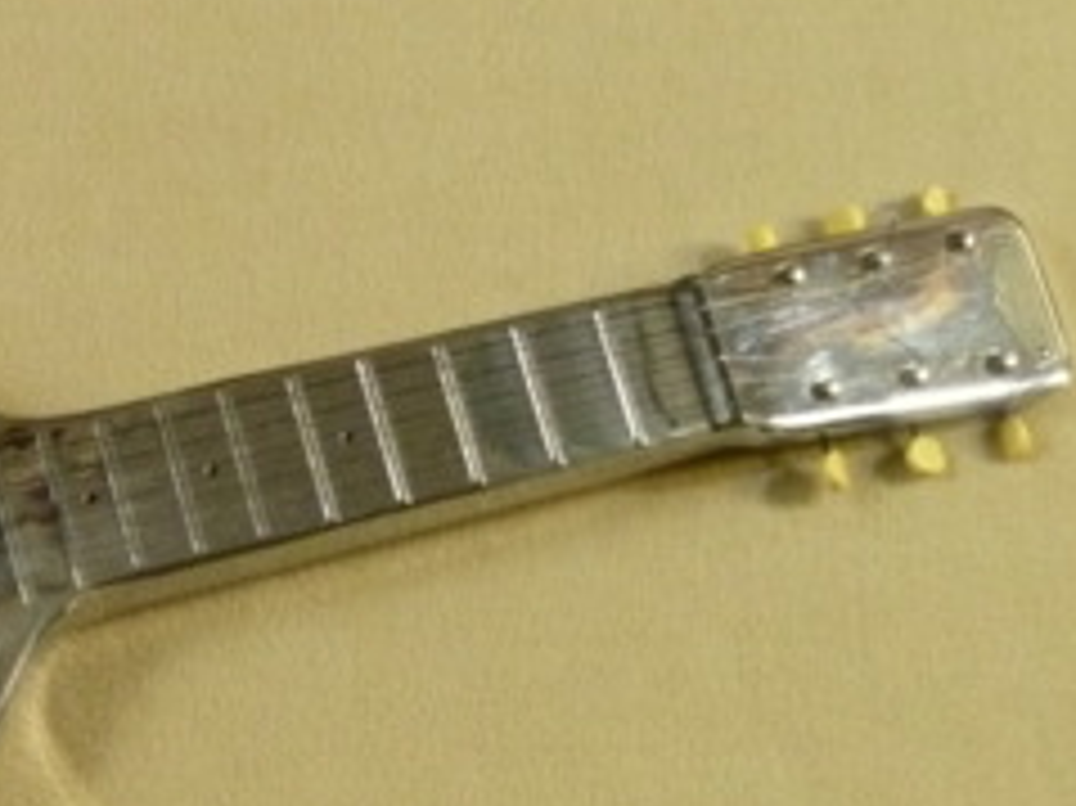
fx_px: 3511
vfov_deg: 13.1
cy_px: 592
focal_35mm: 113
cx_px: 14
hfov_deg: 17.1
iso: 800
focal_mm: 9.6
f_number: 4
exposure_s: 1/15
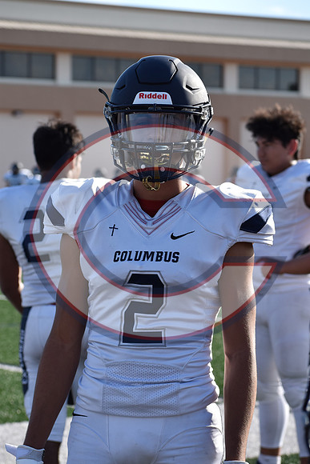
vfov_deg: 14.4
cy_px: 232
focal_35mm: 142
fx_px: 1839
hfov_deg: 9.6
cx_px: 155
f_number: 6.3
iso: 400
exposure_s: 1/1600
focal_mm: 95
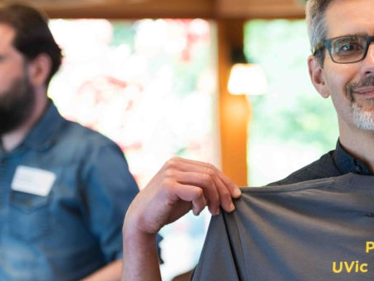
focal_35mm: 176
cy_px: 222
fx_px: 1903
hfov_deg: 11.1
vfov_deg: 8.4
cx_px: 353
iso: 3200
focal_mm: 80
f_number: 2.8
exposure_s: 1/200
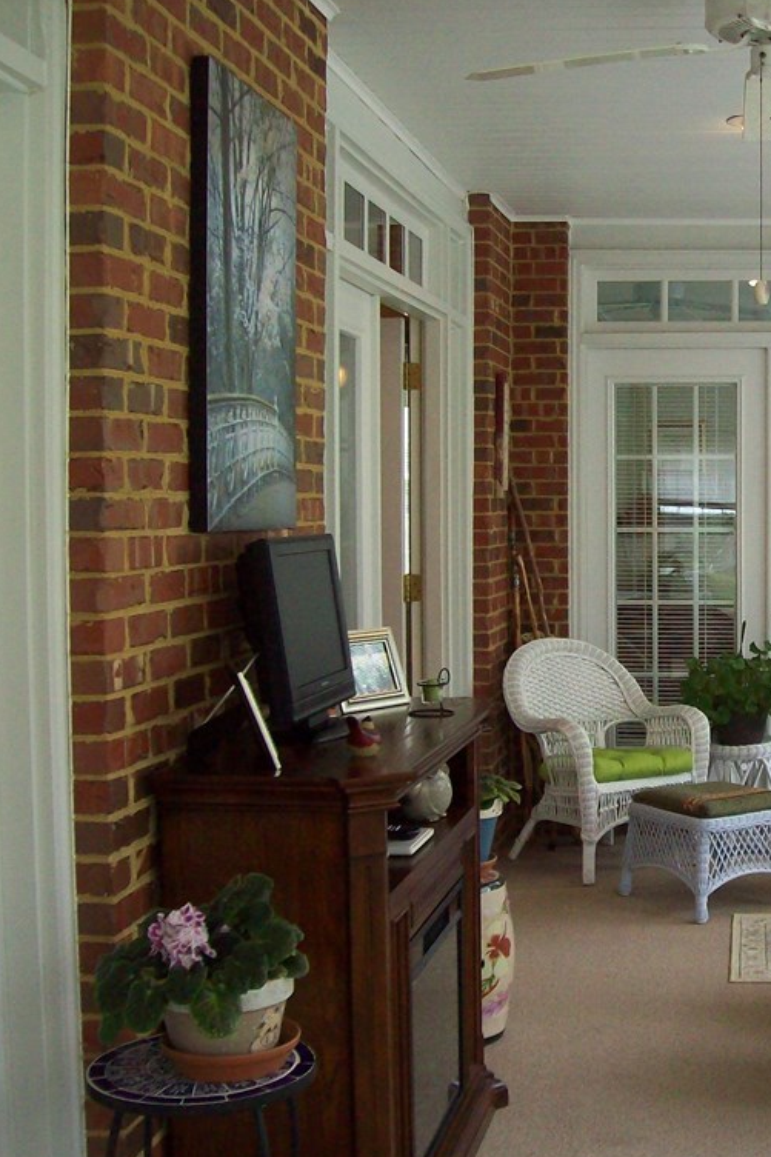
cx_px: 705
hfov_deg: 25.6
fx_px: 1639
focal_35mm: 51
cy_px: 585
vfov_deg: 38.9
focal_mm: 6
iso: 200
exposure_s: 1/66
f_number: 2.7
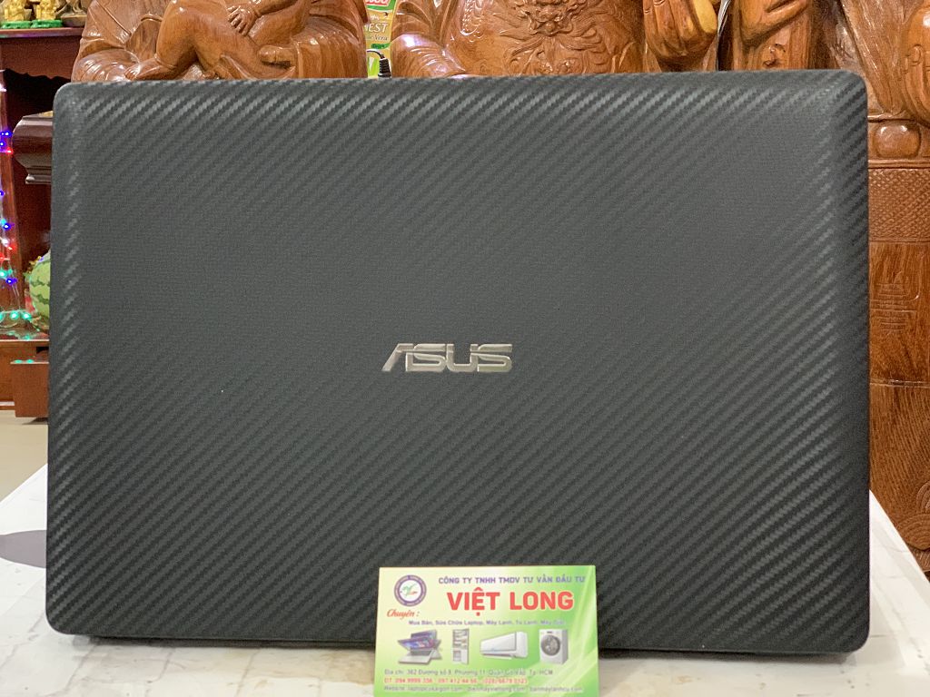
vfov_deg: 28.0
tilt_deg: -12.6
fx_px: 1397
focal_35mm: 52
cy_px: 348
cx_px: 465
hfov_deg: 36.8
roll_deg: +1.6
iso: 400
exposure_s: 1/33
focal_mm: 6
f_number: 2.4
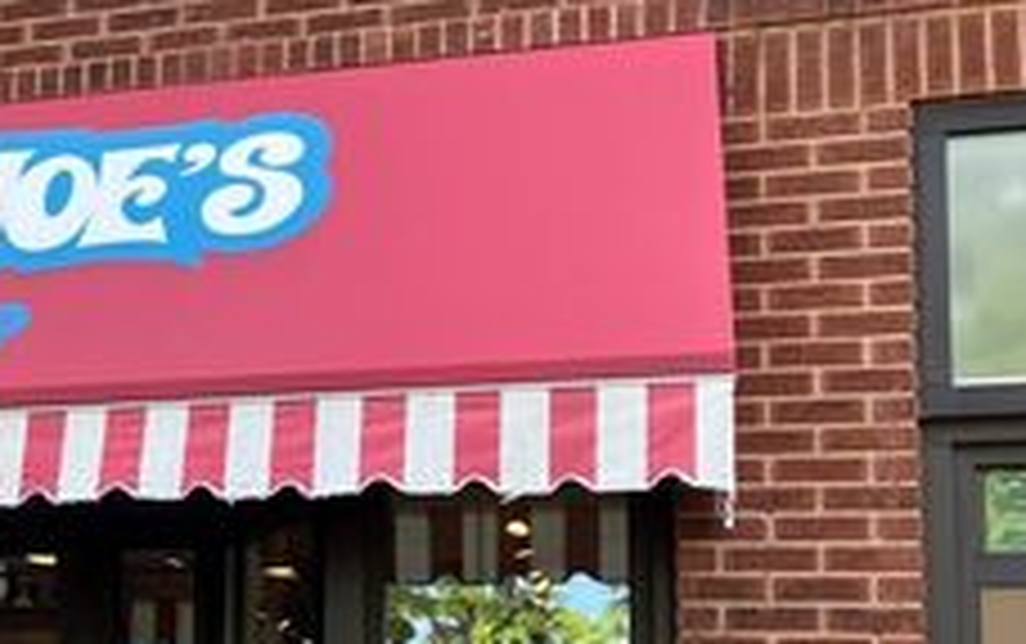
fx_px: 1819
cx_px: -68
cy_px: 588
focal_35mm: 65
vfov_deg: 19.7
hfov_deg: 28.9
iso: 25
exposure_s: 1/120
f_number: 1.8
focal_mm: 3.99
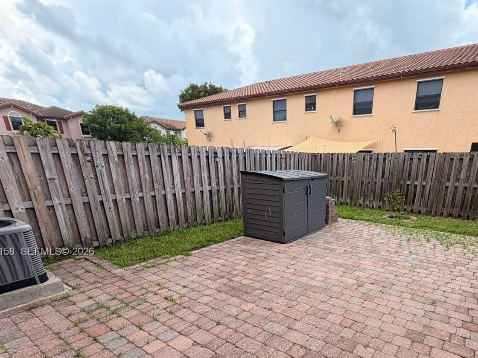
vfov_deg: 63.4
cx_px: 303
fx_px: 276
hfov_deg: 80.0
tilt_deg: -17.9
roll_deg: -0.4
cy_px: 252
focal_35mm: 20
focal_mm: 2.22
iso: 40
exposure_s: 1/502
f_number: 2.2
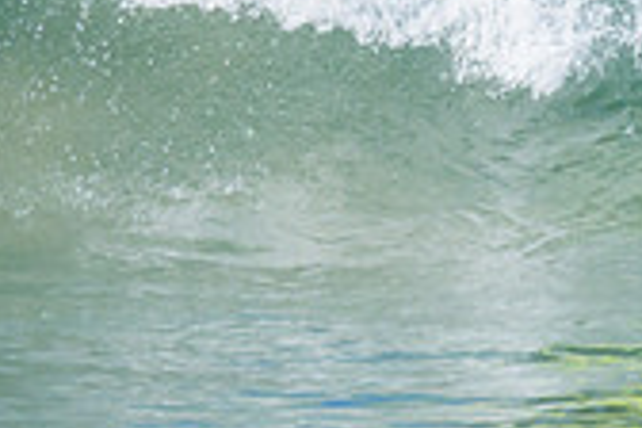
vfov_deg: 0.4
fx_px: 67440
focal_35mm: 3782
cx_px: 873
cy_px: -392
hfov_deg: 0.5
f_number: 6.3
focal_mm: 800
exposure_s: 1/2000
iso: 500
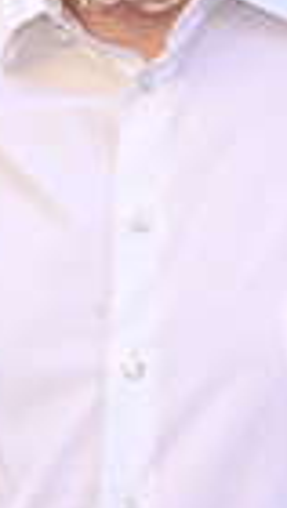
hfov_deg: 6.0
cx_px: 138
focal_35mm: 204
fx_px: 2753
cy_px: 145
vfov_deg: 10.5
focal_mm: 68
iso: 640
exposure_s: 1/250
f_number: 6.3
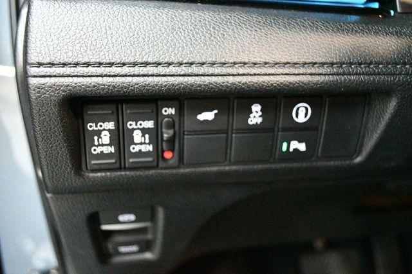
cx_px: 206
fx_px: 412
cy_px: 137
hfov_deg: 53.2
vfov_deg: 36.8
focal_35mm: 36
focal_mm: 24
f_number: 4
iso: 12800
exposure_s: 1/50
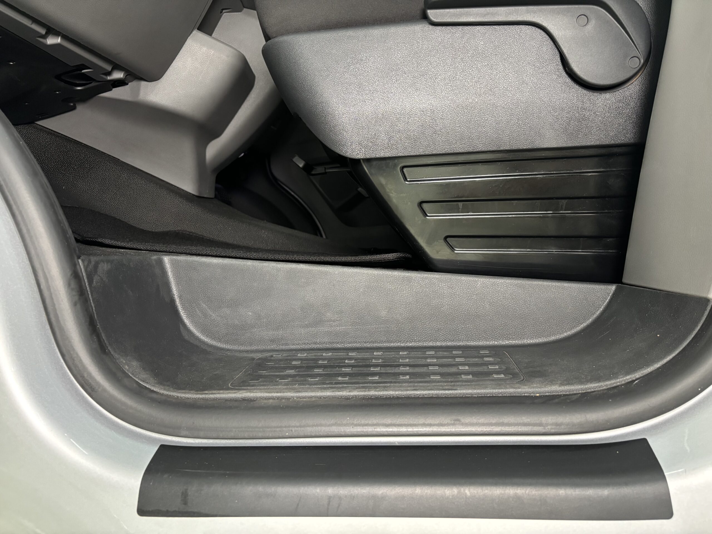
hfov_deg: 67.3
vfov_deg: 53.1
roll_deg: +1.0
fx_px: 535
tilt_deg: -2.5
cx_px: 356
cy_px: 267
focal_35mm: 26
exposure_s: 1/33
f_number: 1.6
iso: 400
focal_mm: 5.96
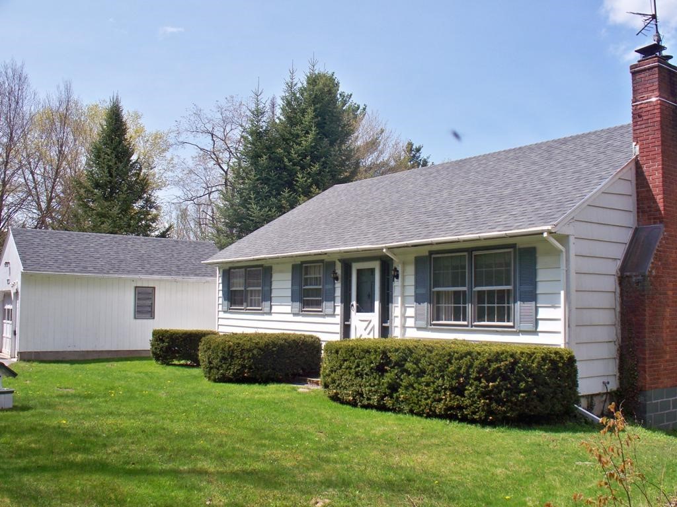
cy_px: 254
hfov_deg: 52.6
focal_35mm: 35
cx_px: 338
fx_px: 685
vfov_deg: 40.7
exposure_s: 1/500
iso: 100
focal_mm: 7.54
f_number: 4.8
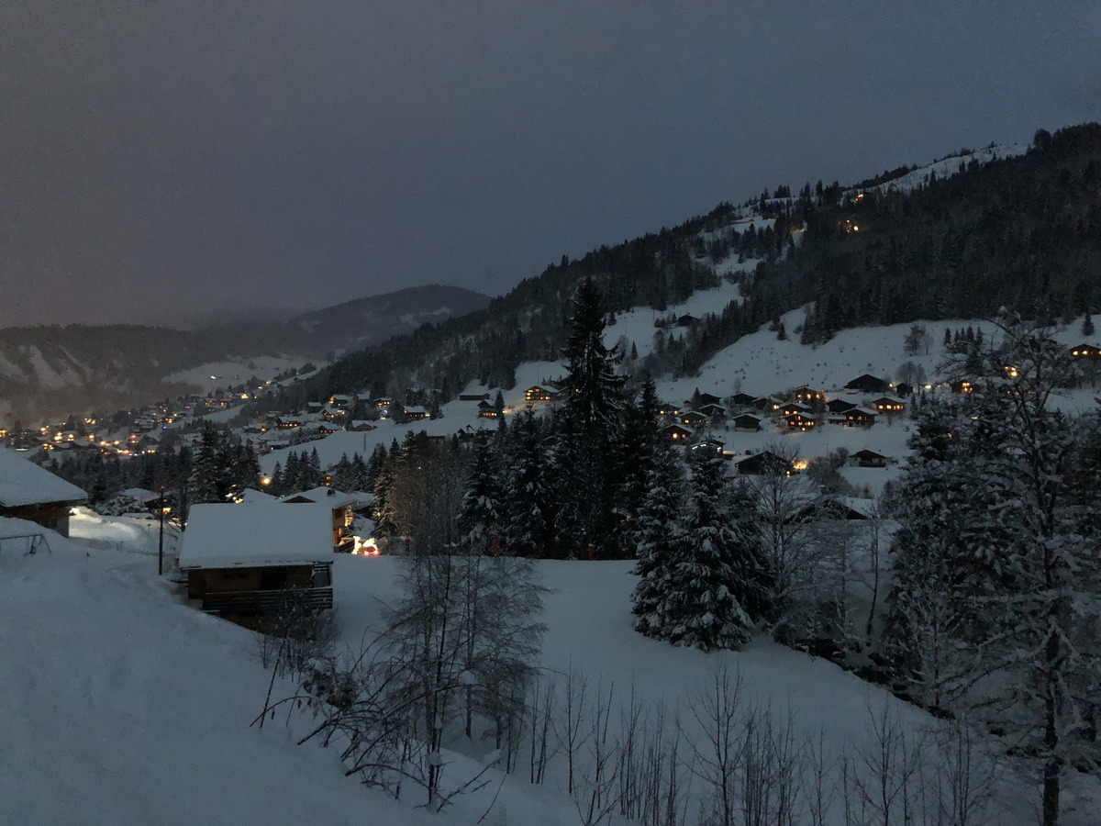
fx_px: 891
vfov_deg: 49.7
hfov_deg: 63.4
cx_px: 550
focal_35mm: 28
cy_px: 413
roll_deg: +0.1
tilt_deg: +0.5
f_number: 1.8
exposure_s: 1/4
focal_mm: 4
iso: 800
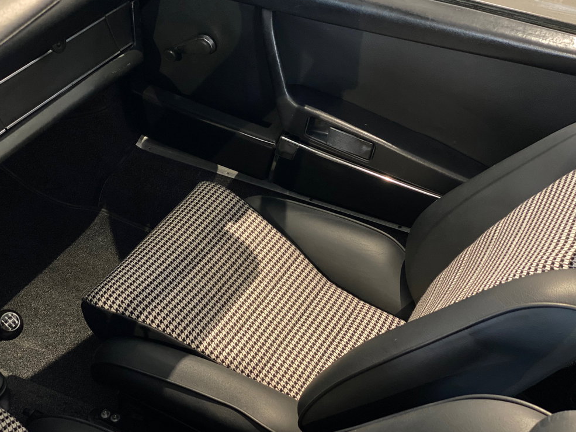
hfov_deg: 35.5
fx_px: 899
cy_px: 221
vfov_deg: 27.0
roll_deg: -1.0
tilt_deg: -38.5
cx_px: 290
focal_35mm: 54
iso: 400
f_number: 2
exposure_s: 1/15
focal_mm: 6
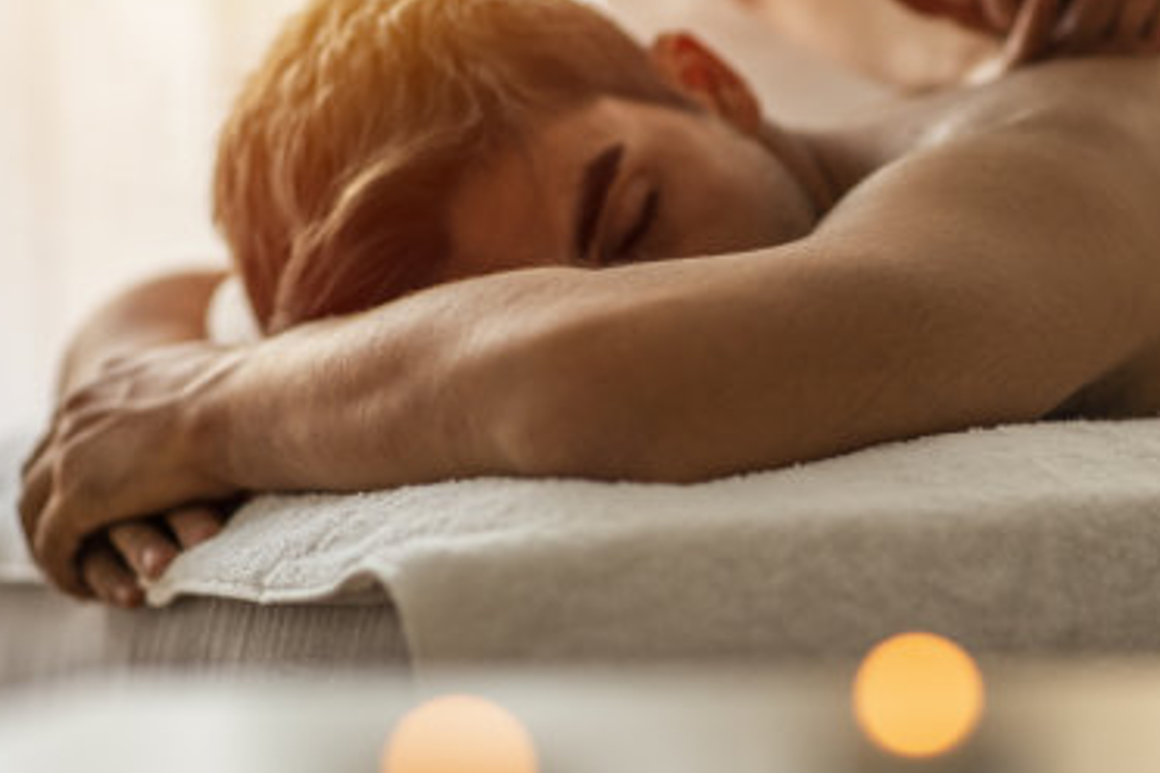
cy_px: 421
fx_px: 4511
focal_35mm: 140
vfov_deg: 9.8
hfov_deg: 14.6
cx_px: 839
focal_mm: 85
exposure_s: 1/160
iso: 250
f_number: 2.2
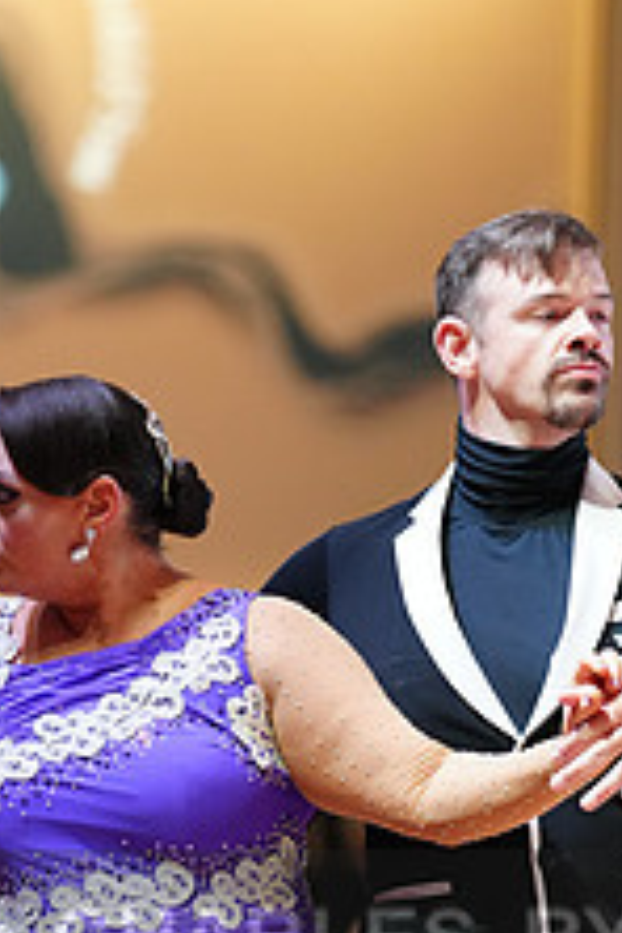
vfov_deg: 5.6
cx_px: 313
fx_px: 9537
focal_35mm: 368
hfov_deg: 3.7
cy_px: 992
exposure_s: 1/400
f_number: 2.8
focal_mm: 141
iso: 2000
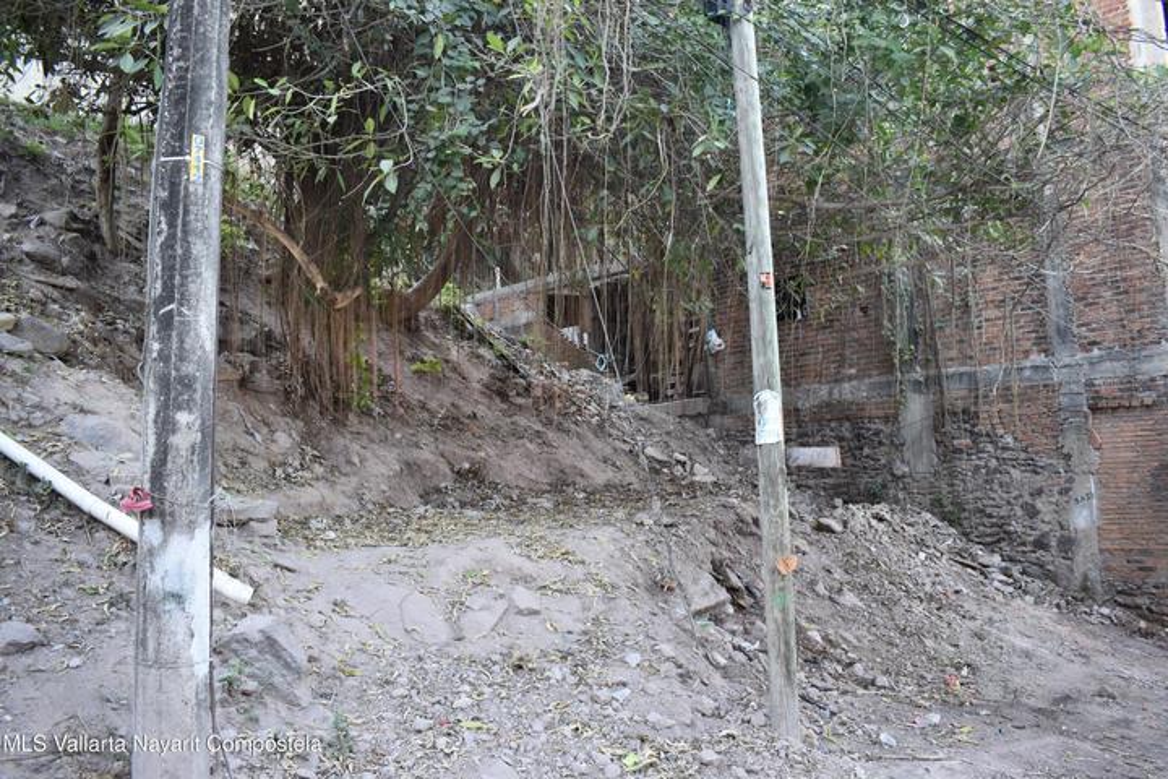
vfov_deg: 47.9
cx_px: 584
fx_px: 876
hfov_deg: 67.4
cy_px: 390
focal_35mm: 27
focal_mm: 18
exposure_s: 1/100
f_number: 5
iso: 400
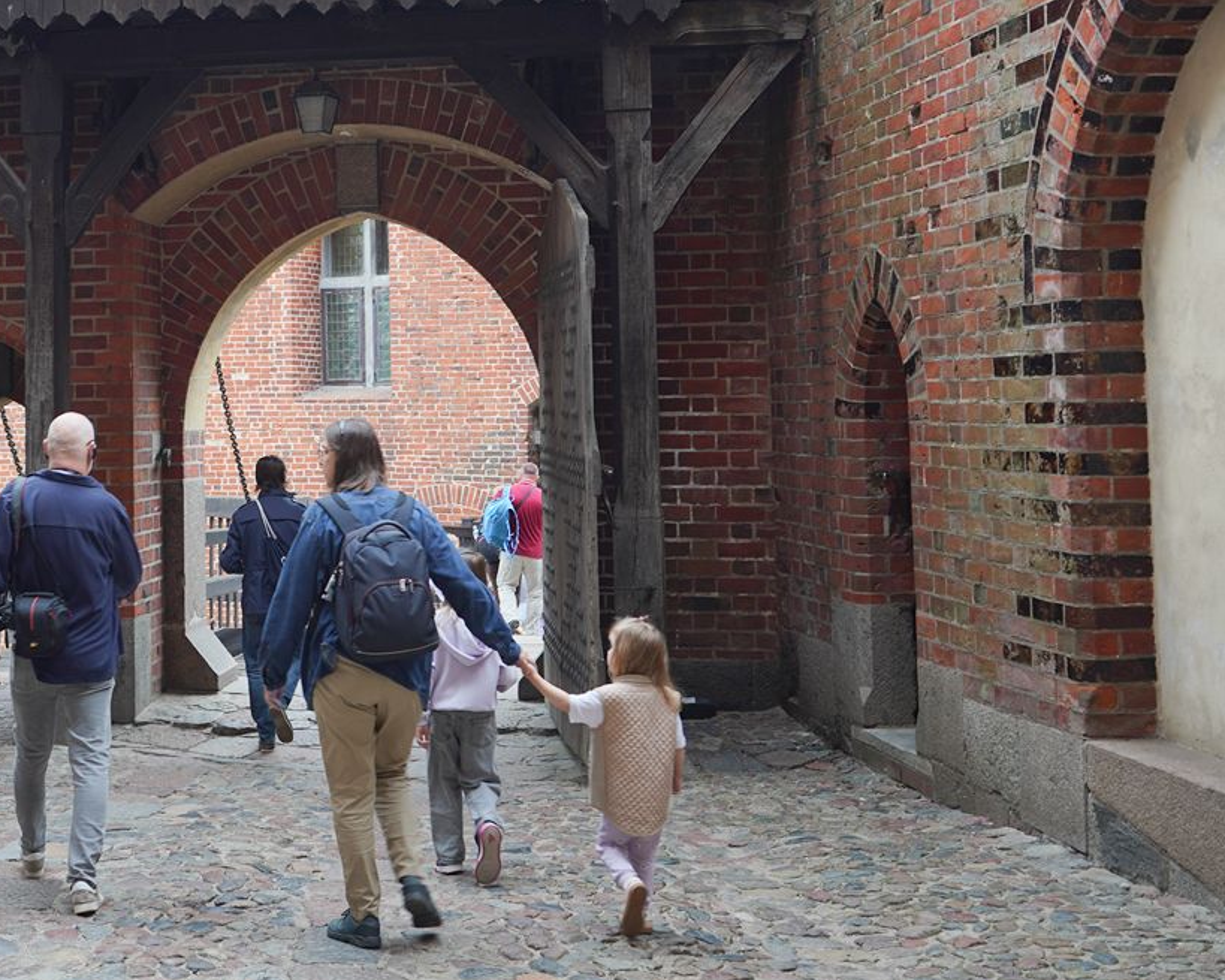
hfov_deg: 33.1
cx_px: 233
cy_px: 253
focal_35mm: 55
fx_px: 1994
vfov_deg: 27.3
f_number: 2.8
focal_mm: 24
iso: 100
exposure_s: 1/100
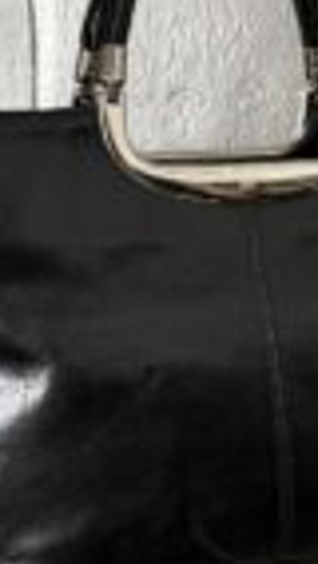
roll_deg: -1.2
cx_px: 157
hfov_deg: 18.6
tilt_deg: +2.2
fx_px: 973
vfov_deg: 31.5
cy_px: 109
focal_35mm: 65
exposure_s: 1/60
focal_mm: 6.76
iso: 640
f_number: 1.78
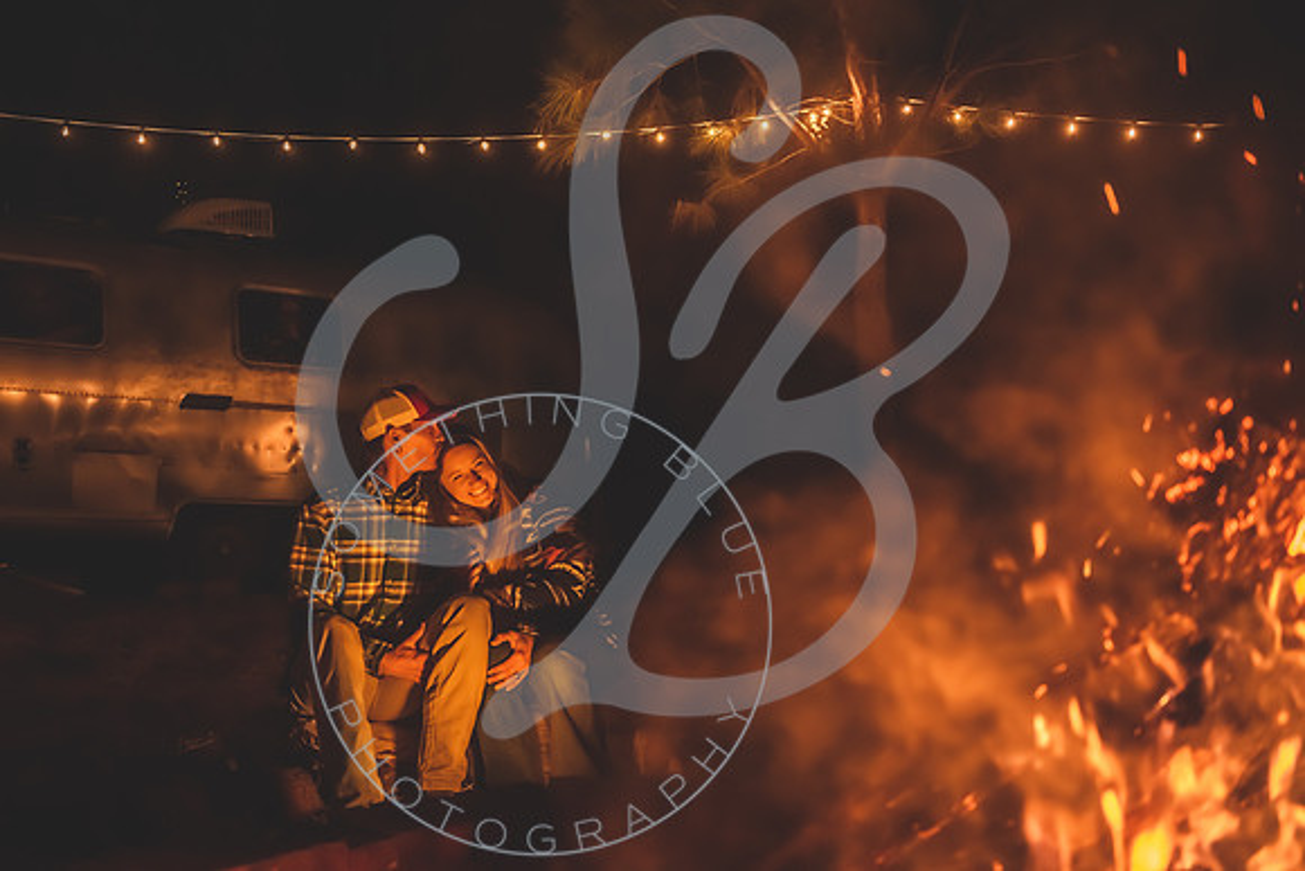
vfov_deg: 32.0
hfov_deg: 46.5
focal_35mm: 42
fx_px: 1519
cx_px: 635
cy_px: 436
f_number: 2.8
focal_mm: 40
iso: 4000
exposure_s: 1/160
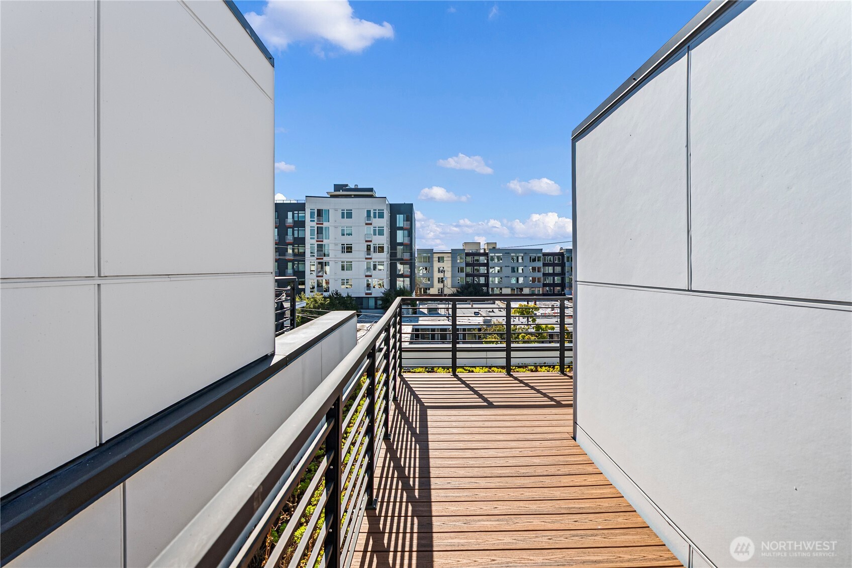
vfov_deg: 73.8
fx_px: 379
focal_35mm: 16
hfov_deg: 96.7
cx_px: 426
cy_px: 284
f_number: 5.6
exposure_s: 1/4000
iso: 1600
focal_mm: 16
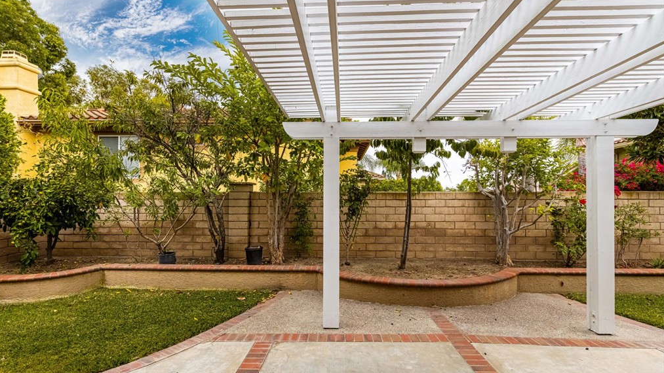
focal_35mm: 18
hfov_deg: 92.7
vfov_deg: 61.0
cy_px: 193
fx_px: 317
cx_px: 331
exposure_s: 1/200
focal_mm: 17
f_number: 6.3
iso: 320
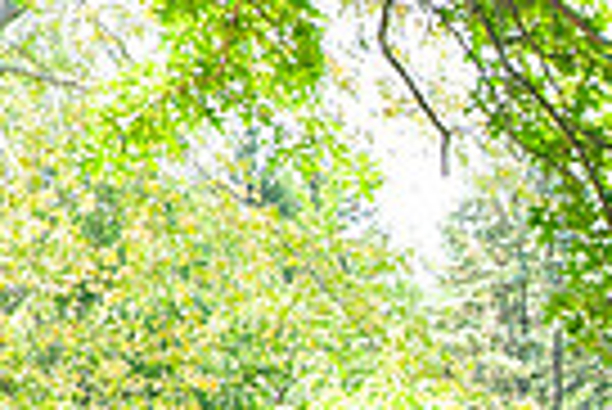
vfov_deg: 4.6
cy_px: 829
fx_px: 5071
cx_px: 1278
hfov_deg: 6.7
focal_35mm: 298
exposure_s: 1/100
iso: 800
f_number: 13
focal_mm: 70
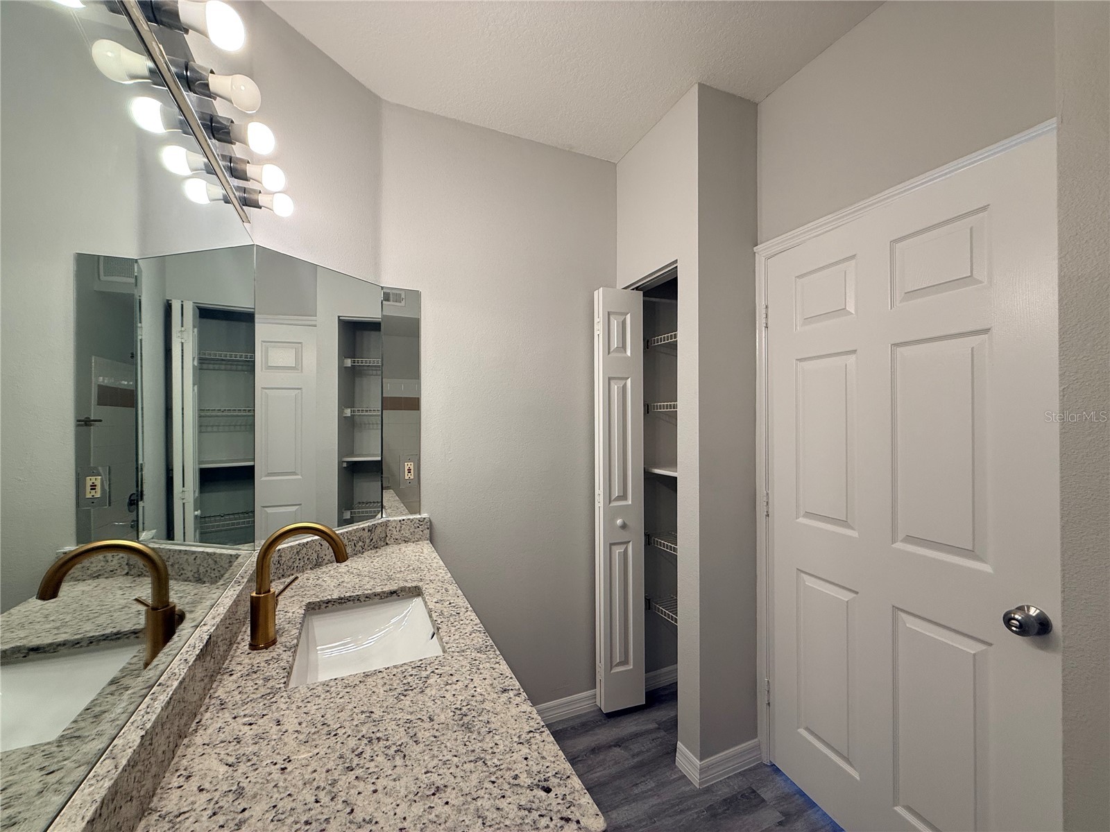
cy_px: 416
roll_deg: -0.1
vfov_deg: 85.7
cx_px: 555
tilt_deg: +0.4
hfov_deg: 102.1
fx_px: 449
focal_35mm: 14
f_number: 2.2
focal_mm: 2.22
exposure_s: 1/120
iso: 100
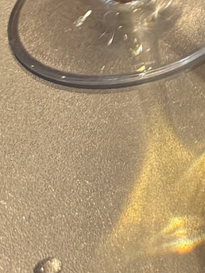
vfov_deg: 11.2
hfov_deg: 9.4
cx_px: 474
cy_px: -417
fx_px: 1129
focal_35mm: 143
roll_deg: +0.7
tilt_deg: -16.3
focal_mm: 6.76
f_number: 1.78
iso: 250
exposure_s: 1/50
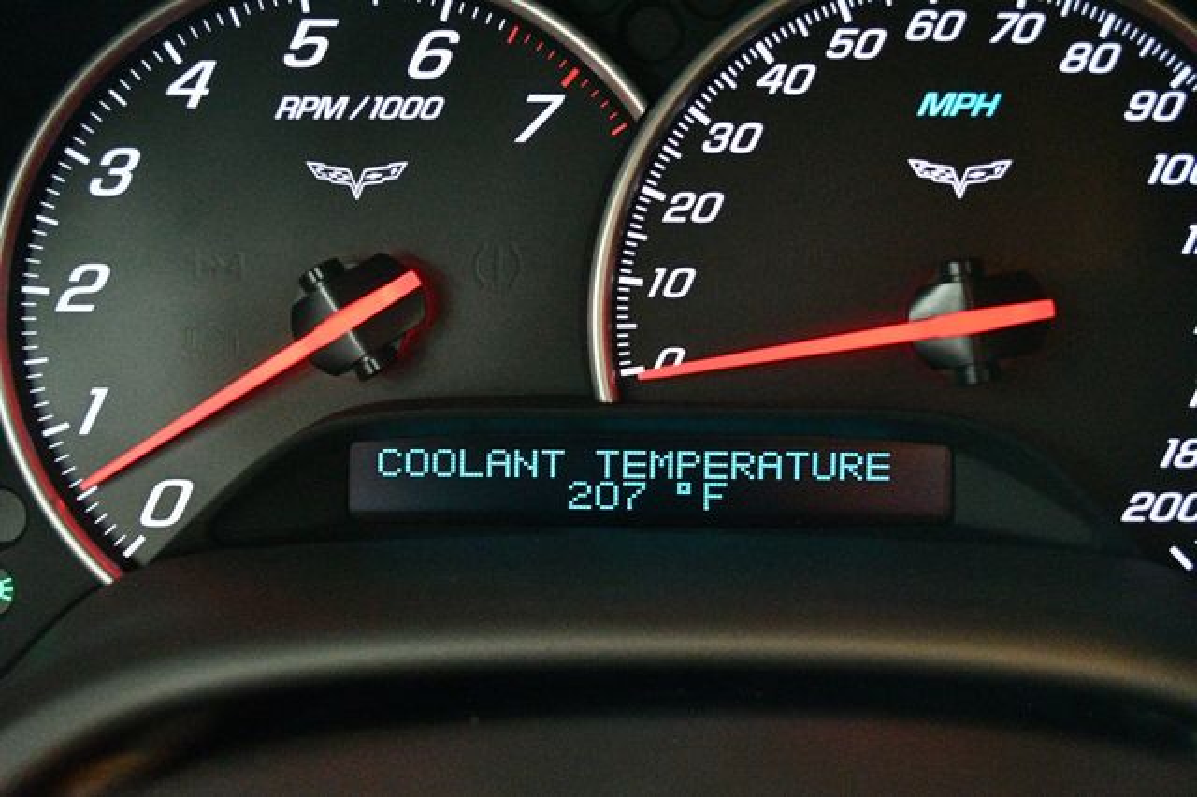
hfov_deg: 41.1
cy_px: 398
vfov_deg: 28.0
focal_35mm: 48
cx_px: 598
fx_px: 1595
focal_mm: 32
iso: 12800
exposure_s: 1/60
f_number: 4.8
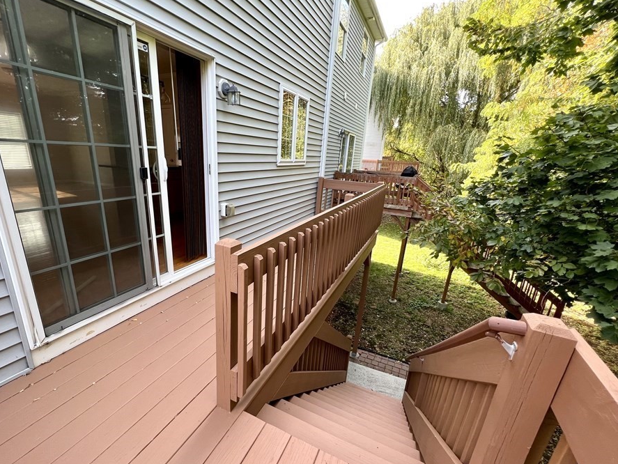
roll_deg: -2.6
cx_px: 277
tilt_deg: -17.9
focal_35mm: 15
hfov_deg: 97.8
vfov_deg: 81.7
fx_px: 268
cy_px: 247
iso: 64
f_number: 1.8
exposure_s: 1/99
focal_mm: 1.57
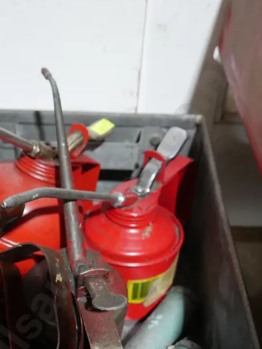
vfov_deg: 33.9
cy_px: 280
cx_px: 64
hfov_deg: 26.2
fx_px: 555
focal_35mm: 55
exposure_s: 1/60
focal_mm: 17
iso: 1600
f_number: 4
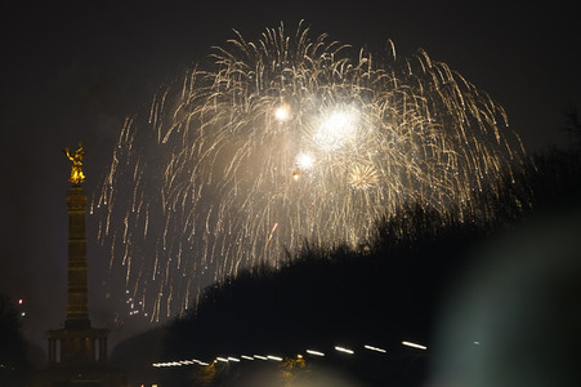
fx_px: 3225
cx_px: 290
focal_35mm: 200
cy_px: 194
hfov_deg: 10.3
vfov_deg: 6.9
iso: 1600
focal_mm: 200
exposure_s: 1/15
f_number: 4
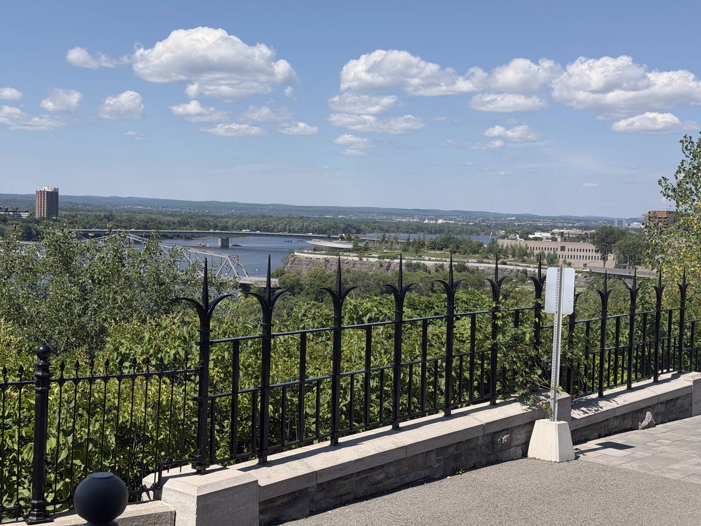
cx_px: 350
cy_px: 263
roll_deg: -0.1
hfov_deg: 39.7
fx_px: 972
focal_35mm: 48
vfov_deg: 30.3
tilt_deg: -4.9
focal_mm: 6.76
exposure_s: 1/5587
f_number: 1.78
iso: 64
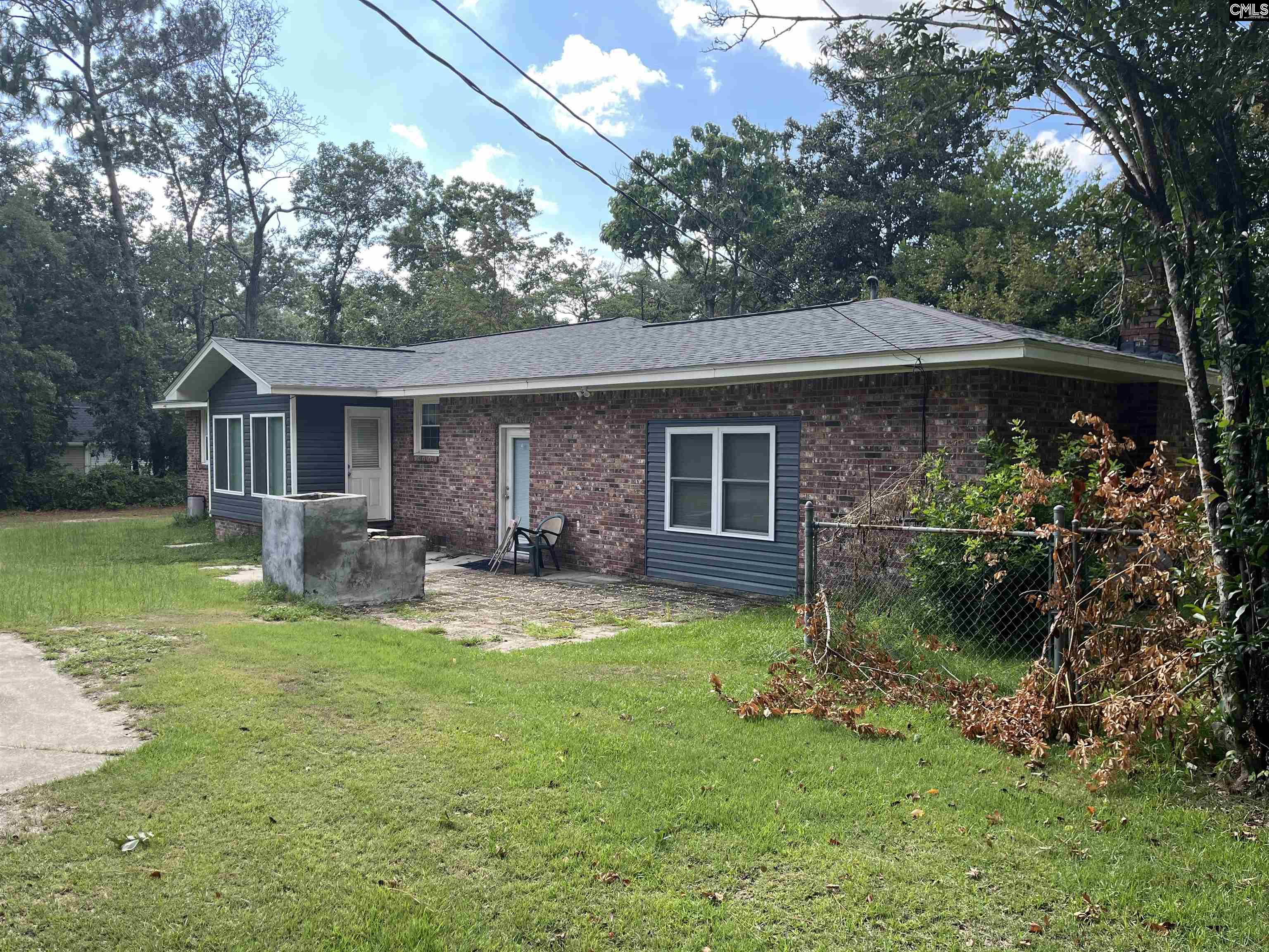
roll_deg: -0.2
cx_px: 634
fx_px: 953
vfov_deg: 53.1
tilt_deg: -2.2
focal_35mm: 26
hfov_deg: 67.3
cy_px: 476
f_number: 1.6
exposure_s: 1/751
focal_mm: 5.1
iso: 50
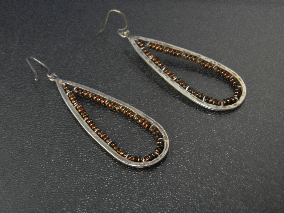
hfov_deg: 32.7
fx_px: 484
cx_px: 142
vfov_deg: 24.8
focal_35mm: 59
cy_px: 106
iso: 800
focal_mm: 10.6
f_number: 8
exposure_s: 1/30
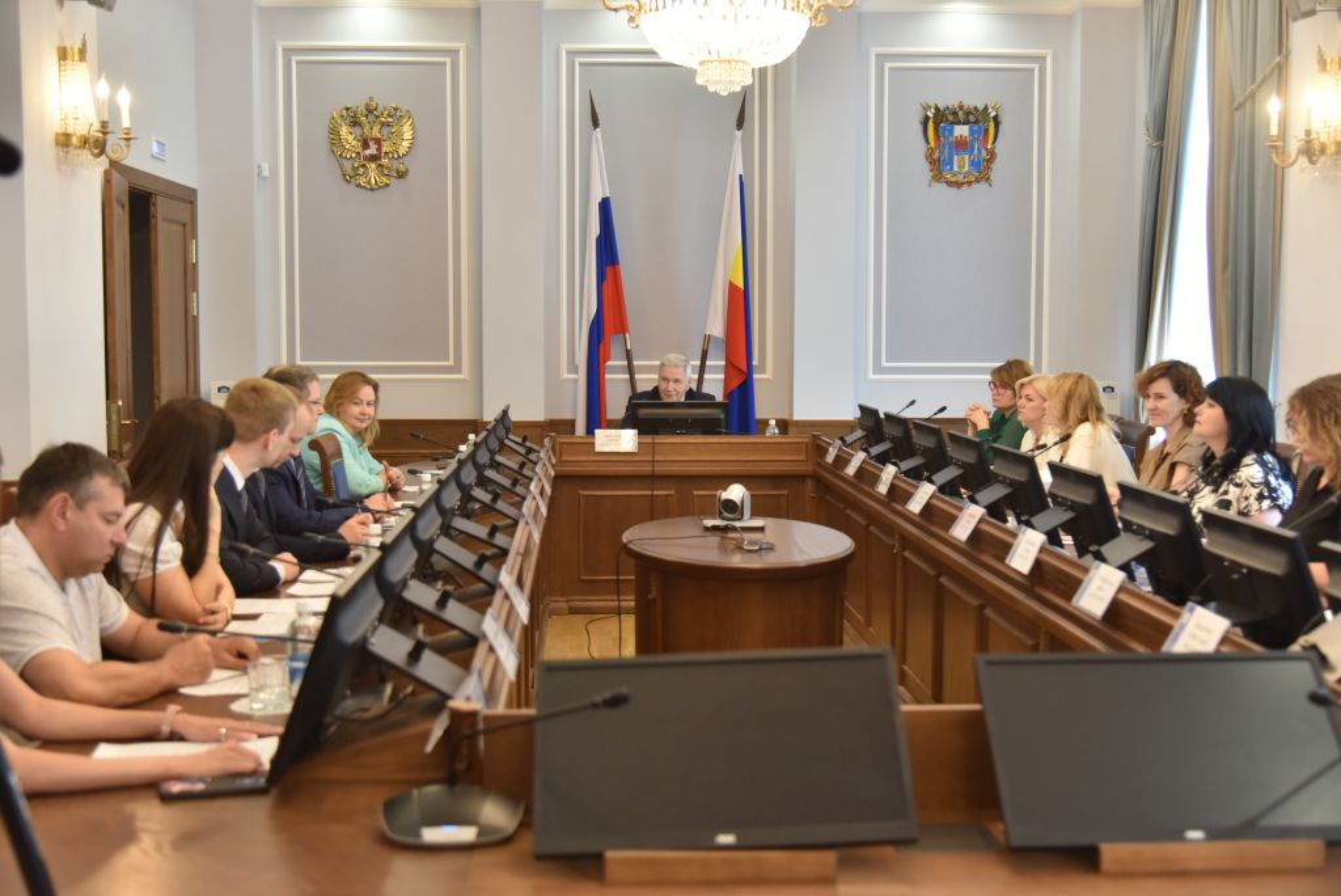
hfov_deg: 44.5
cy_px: 448
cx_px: 670
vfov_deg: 30.6
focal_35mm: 44
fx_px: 1640
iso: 1250
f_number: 4
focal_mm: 44
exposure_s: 1/200
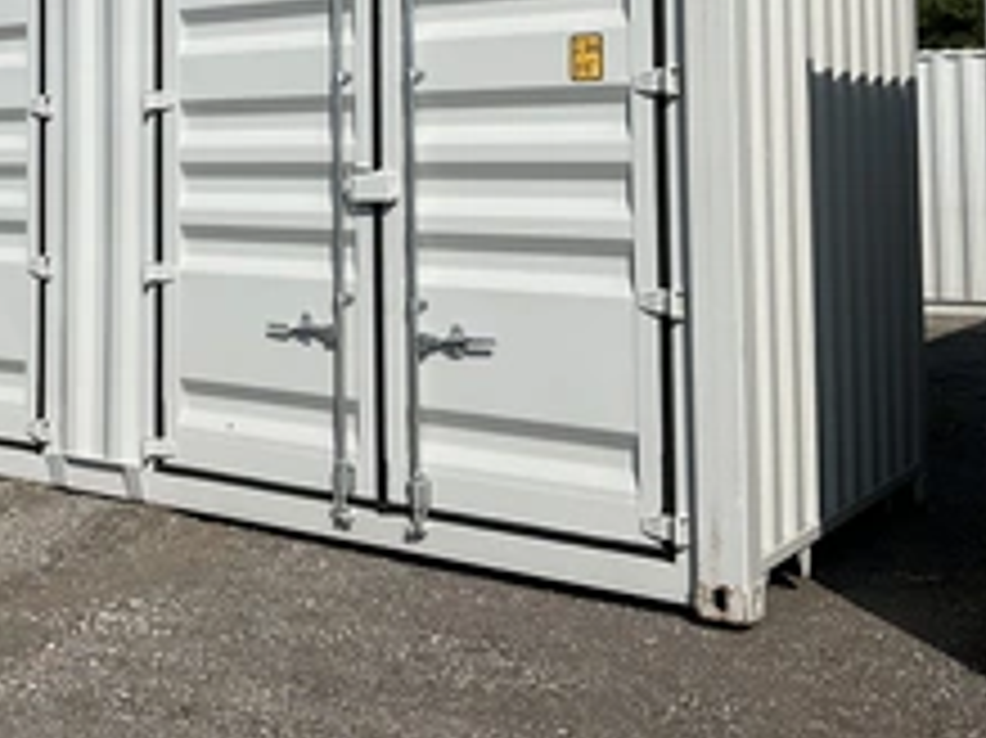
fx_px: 1509
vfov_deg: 26.7
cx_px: 171
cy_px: 90
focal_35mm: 53
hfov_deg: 34.8
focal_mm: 3
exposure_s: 1/4405
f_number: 1.8
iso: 25
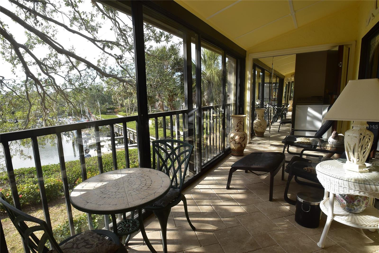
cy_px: 126
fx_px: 190
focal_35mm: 18
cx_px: 190
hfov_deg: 90.0
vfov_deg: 67.5
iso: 400
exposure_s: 1/200
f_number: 10
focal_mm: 12
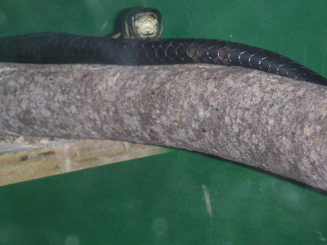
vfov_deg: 10.0
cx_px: 140
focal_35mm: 148
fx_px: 1398
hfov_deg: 13.3
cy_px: 112
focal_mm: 17.1
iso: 160
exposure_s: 1/111
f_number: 3.6
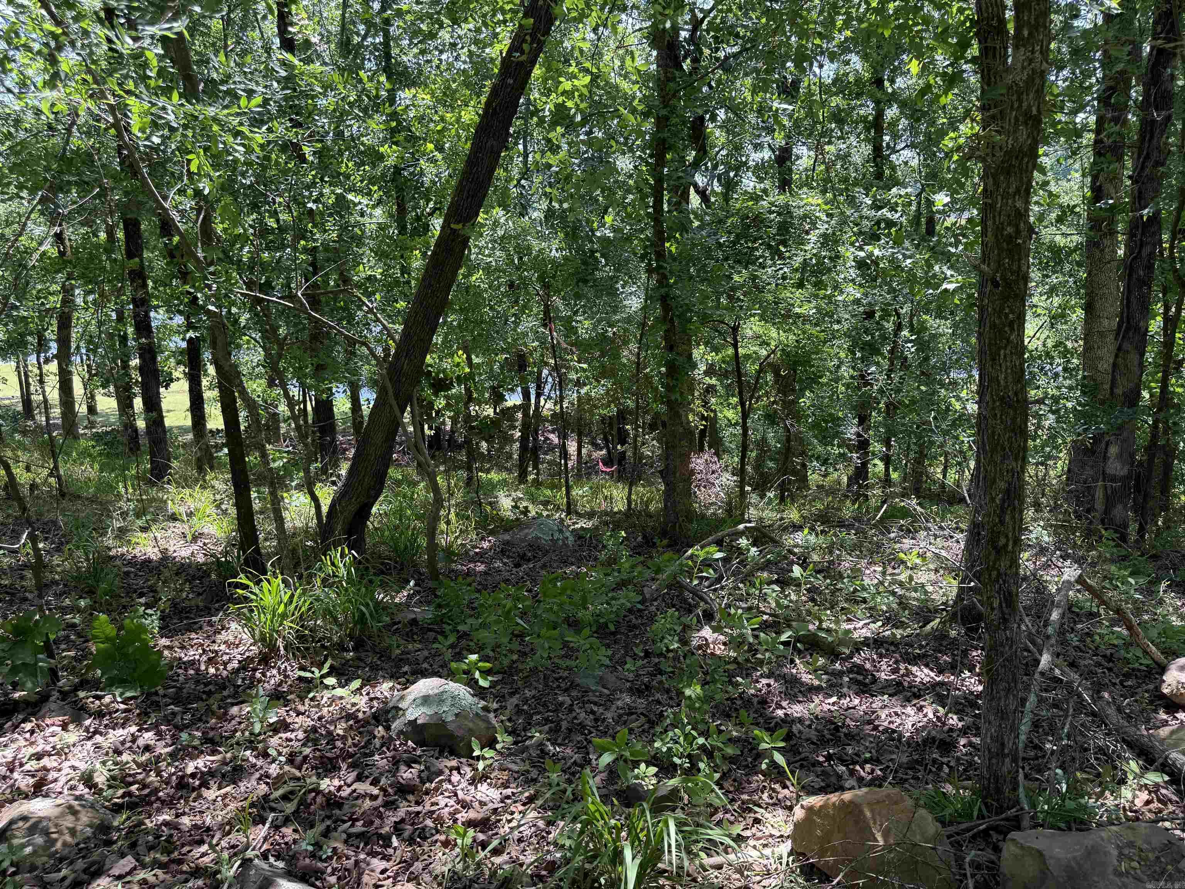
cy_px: 444
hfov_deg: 71.6
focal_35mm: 24
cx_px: 592
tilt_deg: -12.4
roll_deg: +2.1
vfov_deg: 56.8
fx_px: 822
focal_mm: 6.76
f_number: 1.78
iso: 64
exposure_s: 1/288
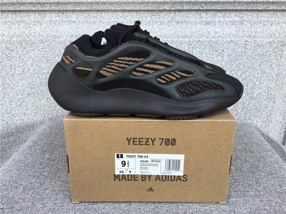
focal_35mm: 31
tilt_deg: -20.2
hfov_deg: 58.4
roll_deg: +0.7
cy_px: 107
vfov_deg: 45.4
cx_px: 143
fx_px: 256
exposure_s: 1/342
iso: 25
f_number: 2.4
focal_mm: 3.3
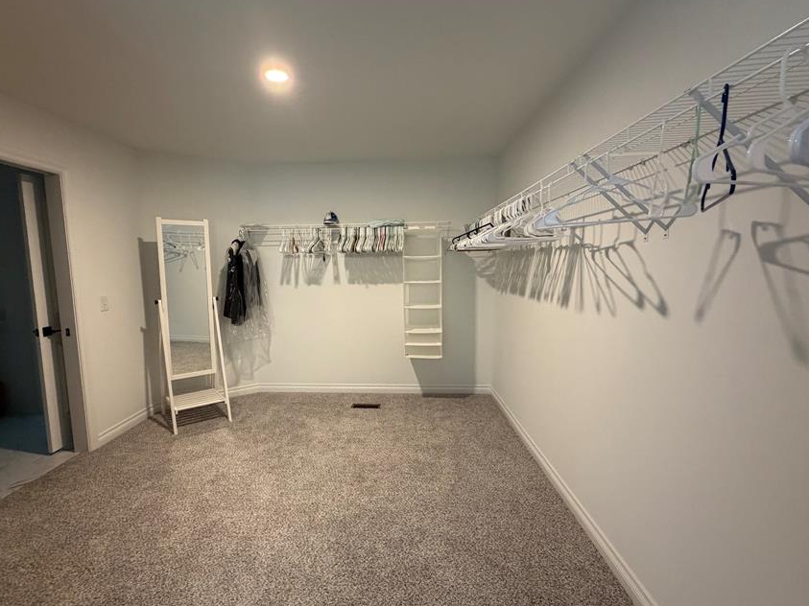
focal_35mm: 17
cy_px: 311
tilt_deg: -8.3
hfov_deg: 90.9
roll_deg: +0.9
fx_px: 397
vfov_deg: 74.7
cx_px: 376
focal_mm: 2.22
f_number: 2.2
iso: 400
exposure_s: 1/60
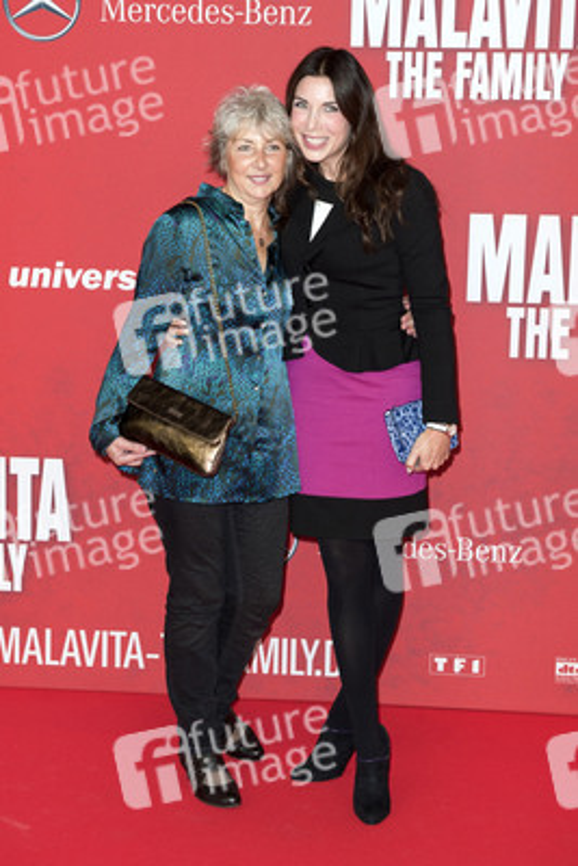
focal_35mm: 56
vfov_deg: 35.6
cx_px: 289
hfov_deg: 24.2
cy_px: 433
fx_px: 1347
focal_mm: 56
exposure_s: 1/250
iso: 800
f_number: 5.6
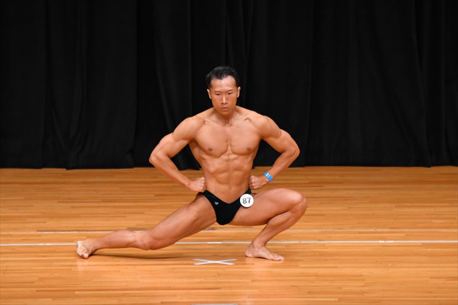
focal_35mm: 315
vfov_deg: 4.4
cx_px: 229
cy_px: 152
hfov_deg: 6.5
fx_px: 4006
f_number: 5.6
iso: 3200
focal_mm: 210
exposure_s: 1/400
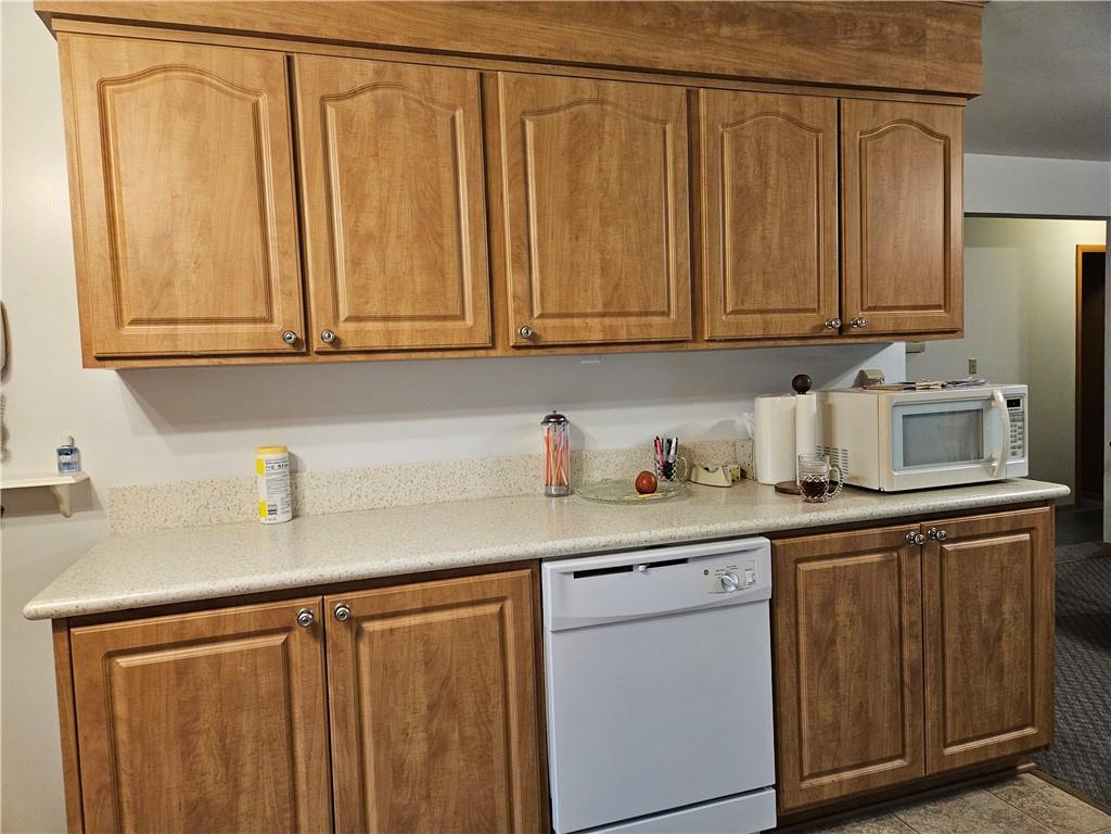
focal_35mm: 23
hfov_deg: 73.9
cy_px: 417
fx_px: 738
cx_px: 556
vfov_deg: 58.9
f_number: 1.8
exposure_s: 1/120
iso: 500
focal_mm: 5.4
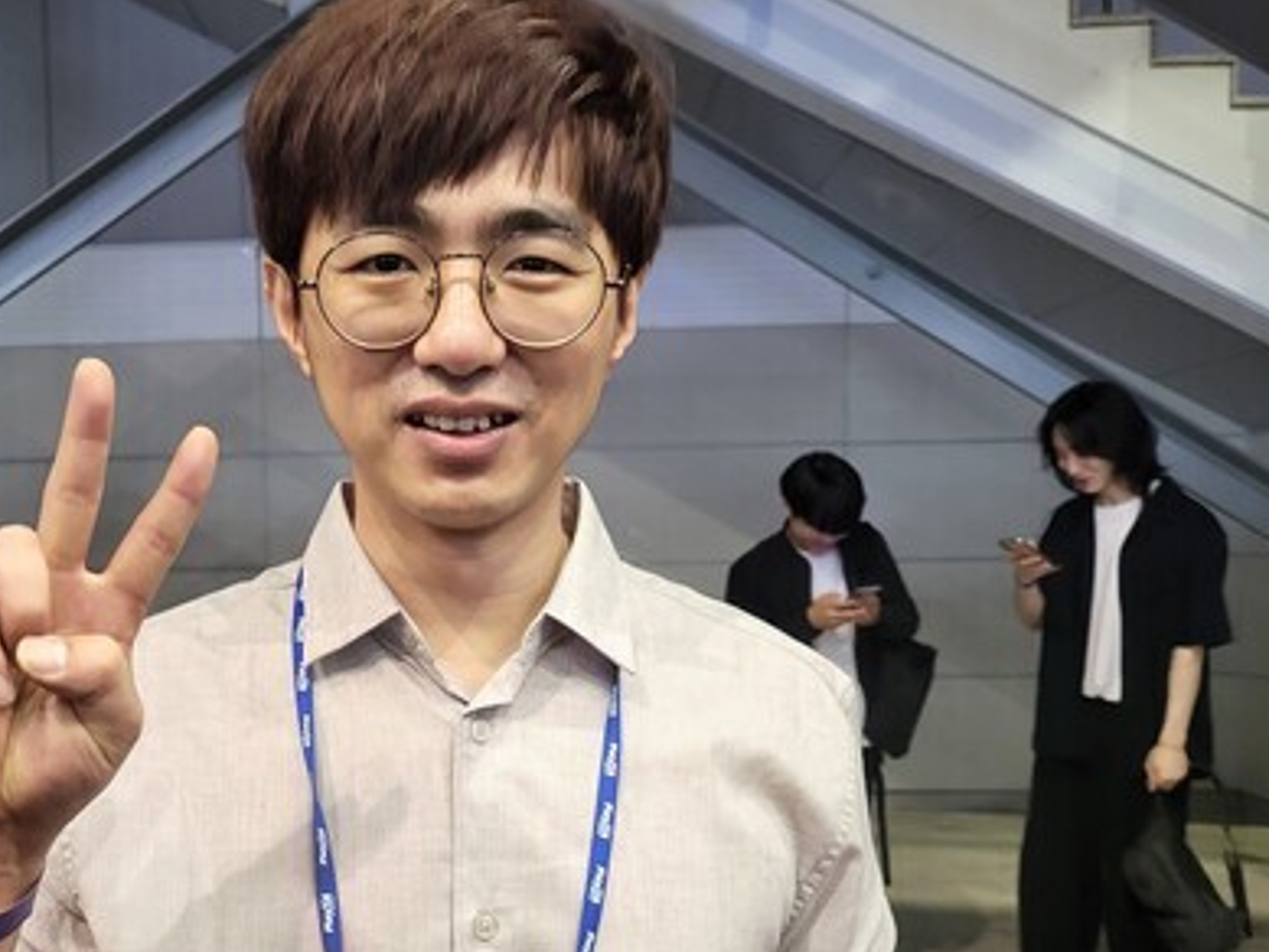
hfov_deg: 49.1
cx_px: 408
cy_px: 623
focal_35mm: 37
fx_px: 1357
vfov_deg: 38.3
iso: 640
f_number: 1.8
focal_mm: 5
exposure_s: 1/24
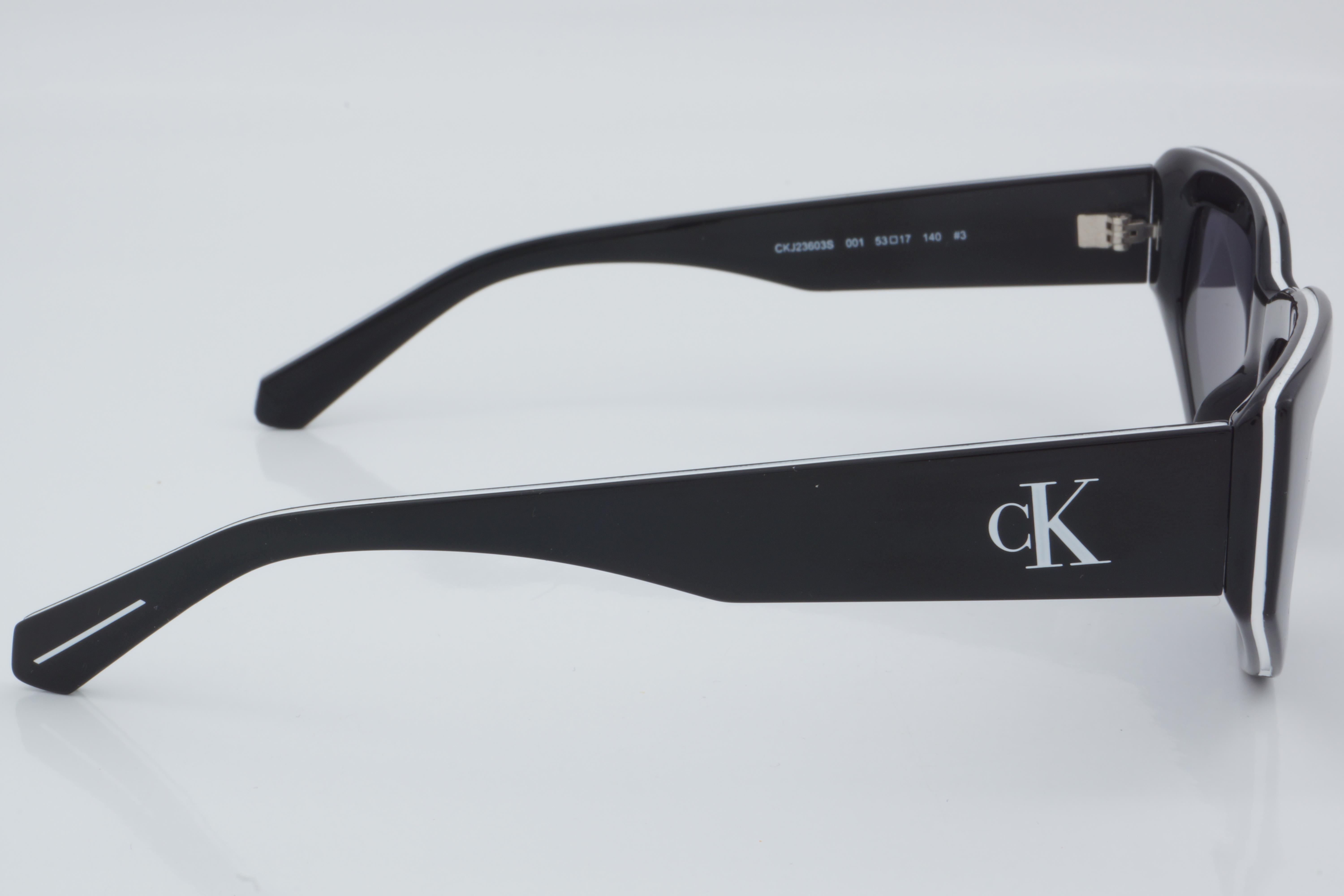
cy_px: 448
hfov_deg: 27.0
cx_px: 672
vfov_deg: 18.2
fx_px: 2800
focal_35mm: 75
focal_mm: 50
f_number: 32
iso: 100
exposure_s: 1/4
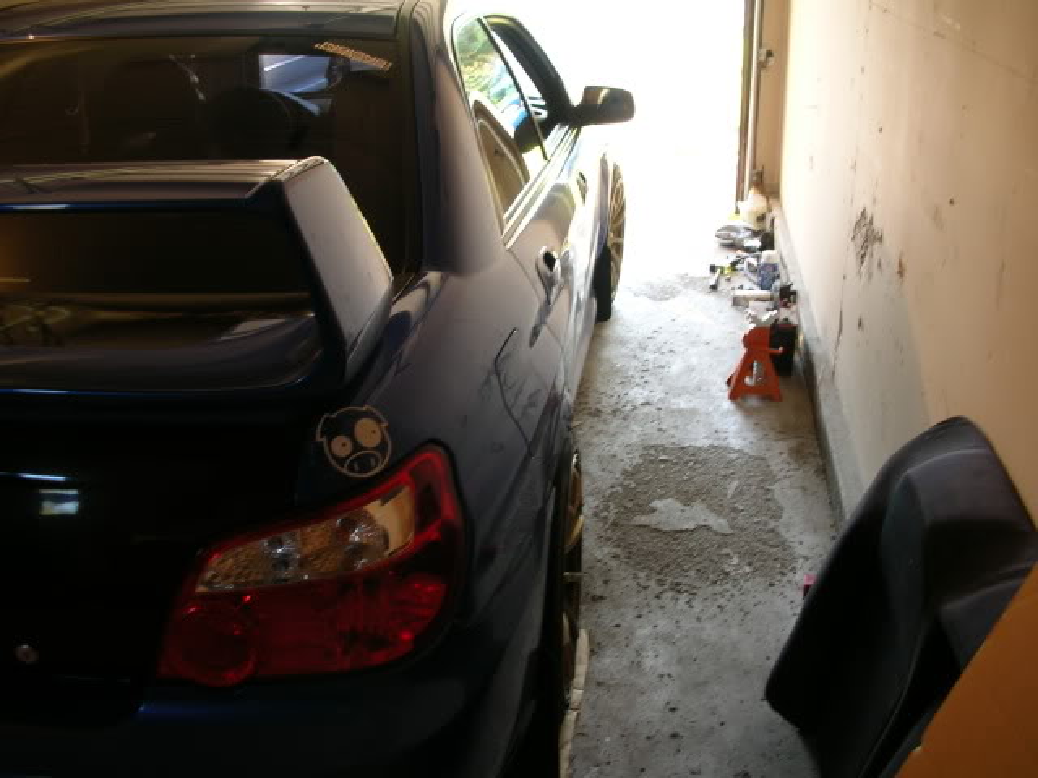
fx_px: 1050
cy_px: 389
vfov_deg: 40.7
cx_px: 519
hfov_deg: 52.6
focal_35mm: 35
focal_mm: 5.8
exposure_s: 1/4.7
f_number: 3
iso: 50
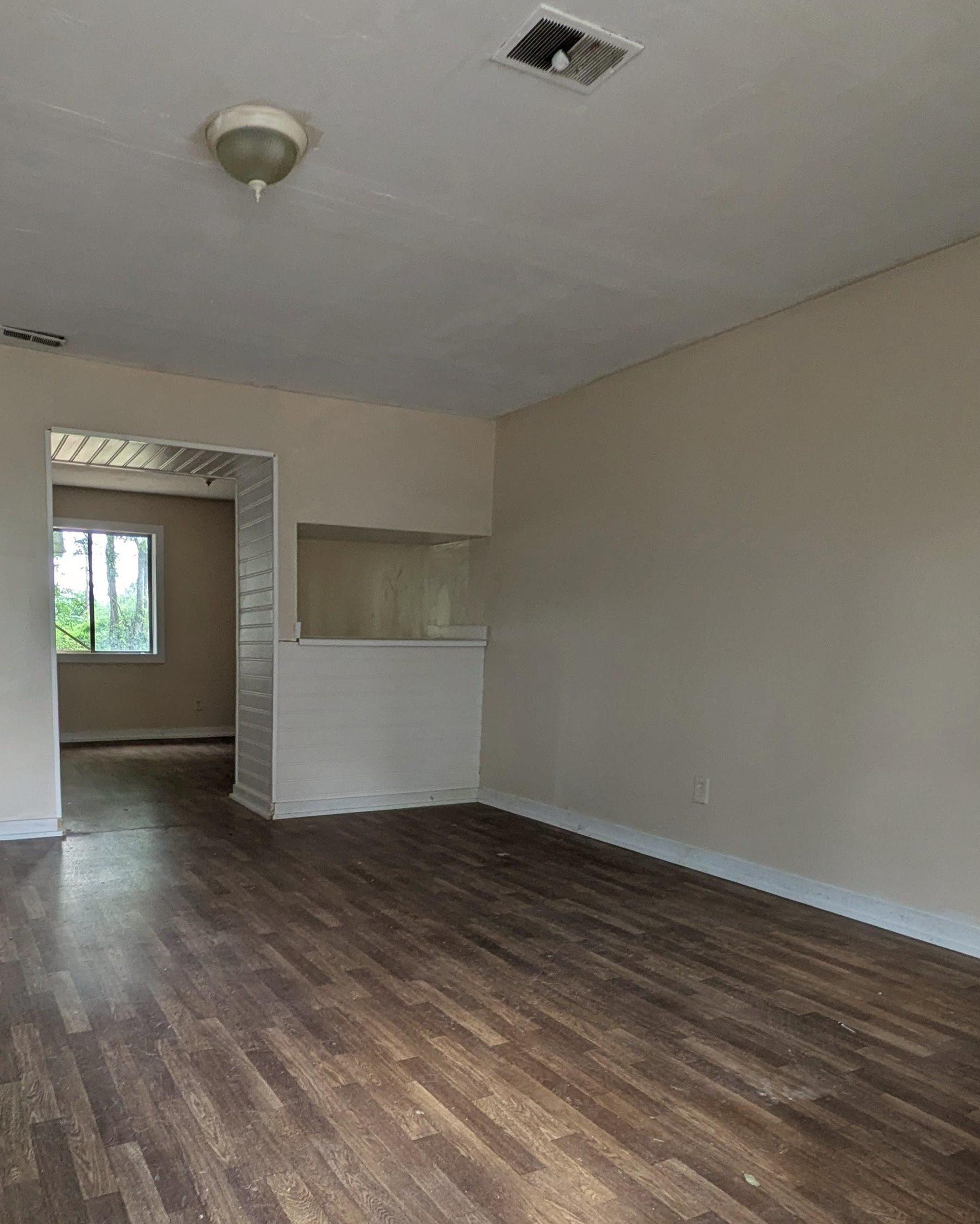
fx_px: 689
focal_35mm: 19
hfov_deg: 65.2
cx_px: 211
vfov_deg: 83.3
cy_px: 599
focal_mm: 1.83
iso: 61
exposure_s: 1/60
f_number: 2.2
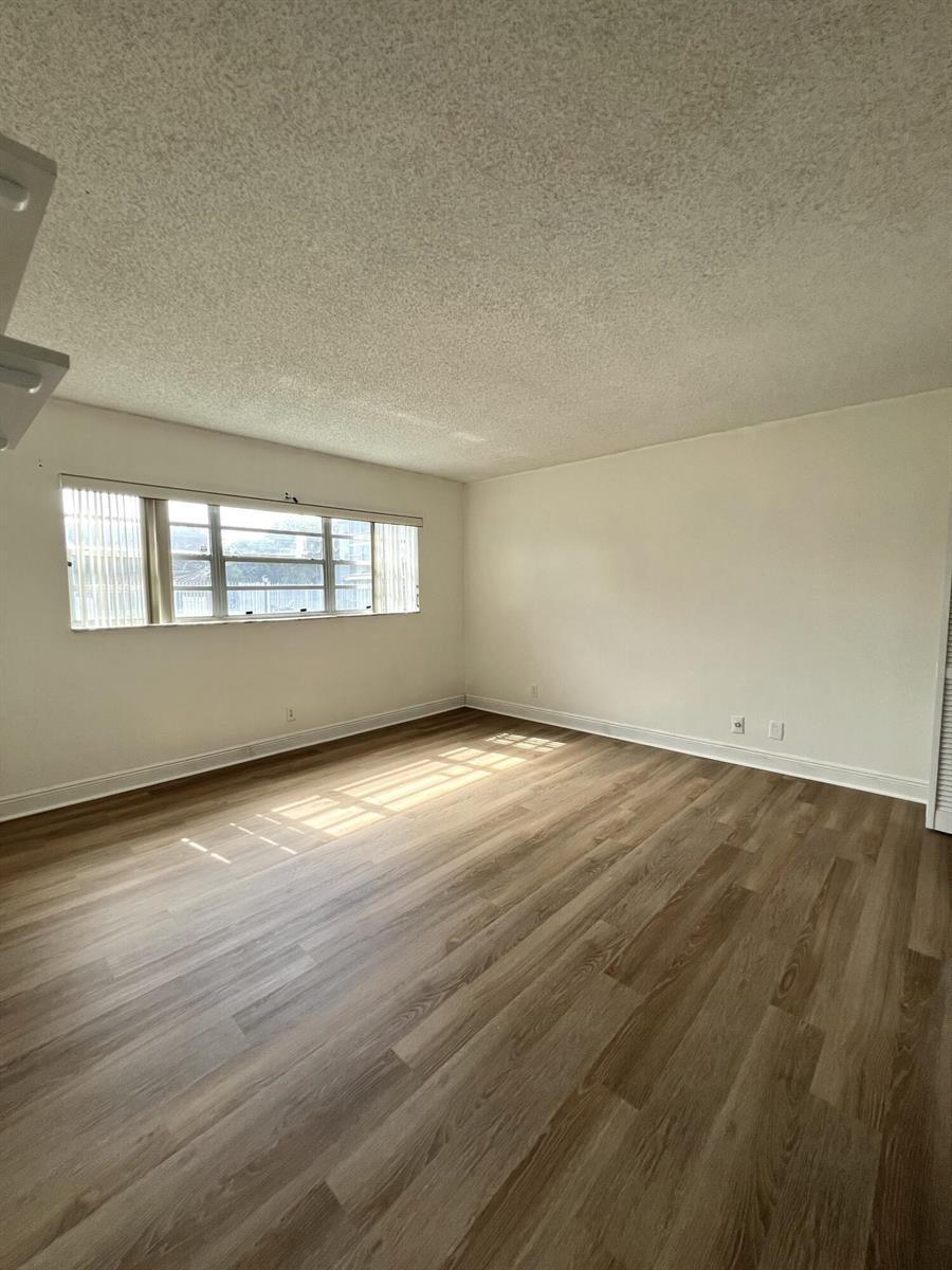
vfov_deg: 106.2
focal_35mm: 13
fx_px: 477
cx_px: 476
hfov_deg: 89.9
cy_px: 635
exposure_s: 1/99
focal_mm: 1.57
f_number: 1.8
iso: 32
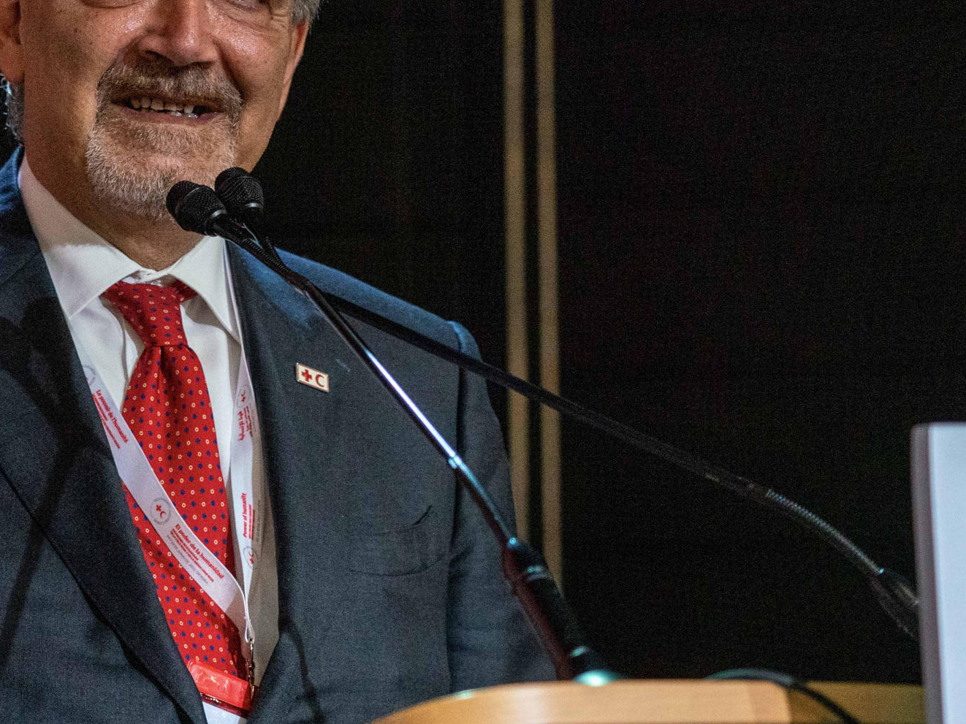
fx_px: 4241
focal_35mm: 152
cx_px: 277
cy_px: 363
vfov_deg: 9.8
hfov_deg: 13.0
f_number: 4
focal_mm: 68
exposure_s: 1/250
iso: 5000
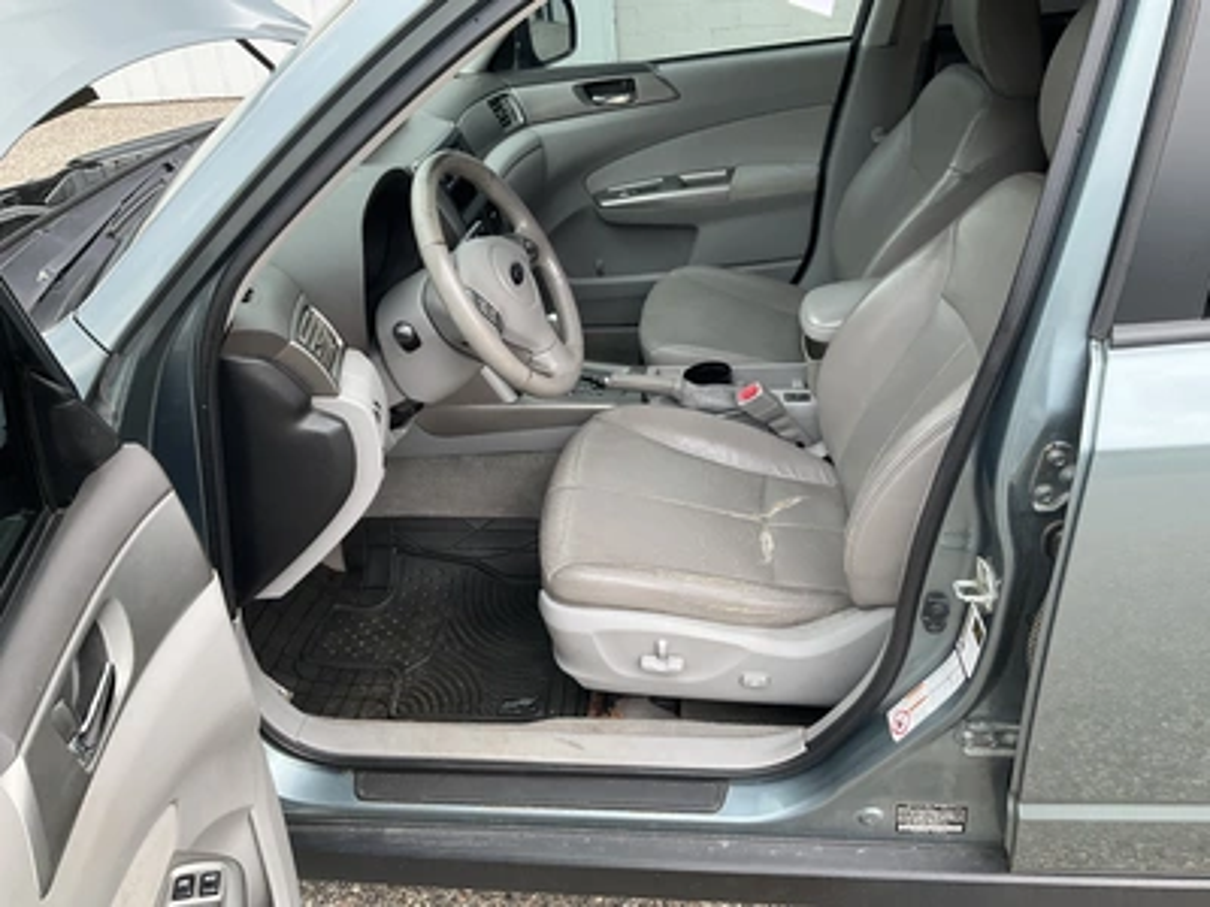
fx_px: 1014
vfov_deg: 48.2
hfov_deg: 61.7
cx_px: 605
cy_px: 454
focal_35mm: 29
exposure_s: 1/154
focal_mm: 3
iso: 32
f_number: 1.8
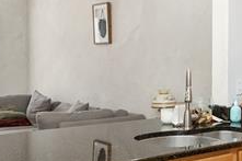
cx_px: 245
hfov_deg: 27.9
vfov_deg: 20.0
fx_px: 455
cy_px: 55
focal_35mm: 68
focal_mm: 14.6
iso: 5000
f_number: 7.1
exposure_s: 1/30
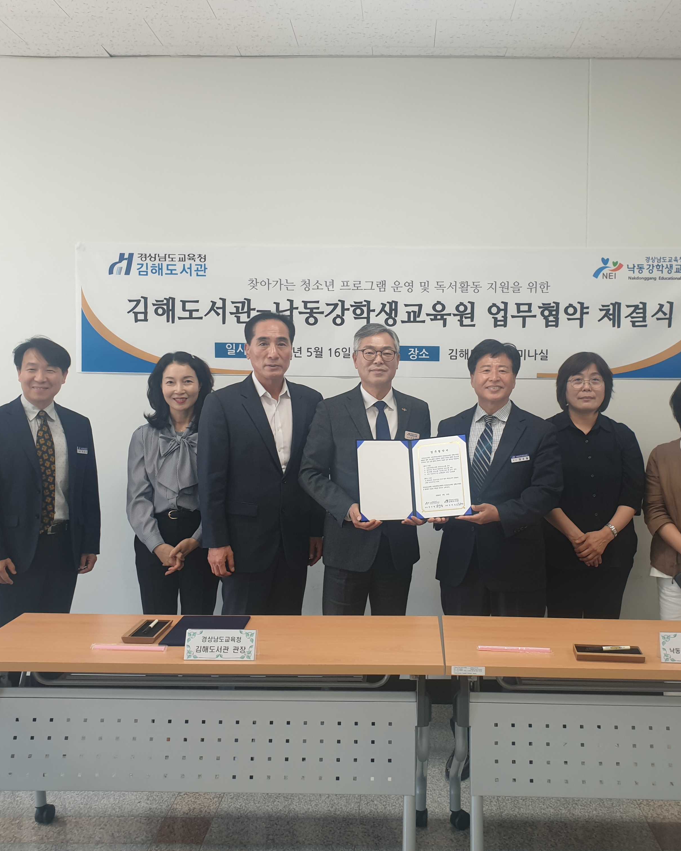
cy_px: 426
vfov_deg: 52.8
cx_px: 397
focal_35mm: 34
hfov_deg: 43.2
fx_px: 857
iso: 80
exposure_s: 1/60
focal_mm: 4.3
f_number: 2.4
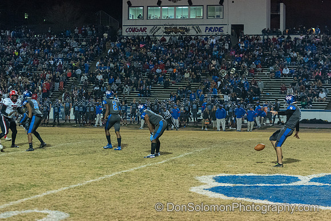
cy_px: 118
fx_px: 749
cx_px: 177
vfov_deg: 16.8
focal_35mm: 81
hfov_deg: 24.9
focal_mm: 70
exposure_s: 1/800
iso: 8000
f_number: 2.8
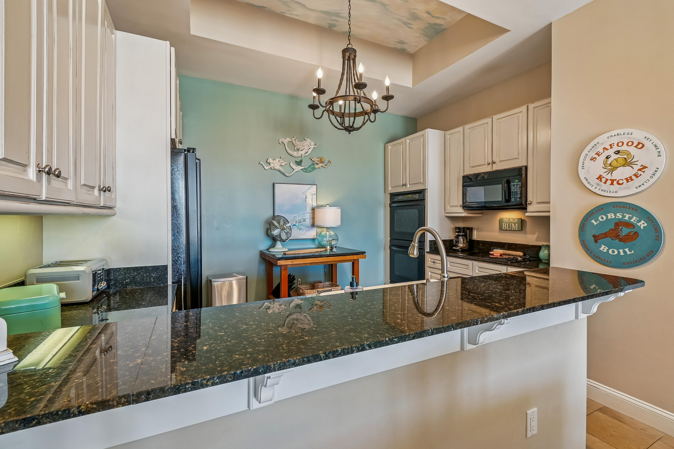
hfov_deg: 100.4
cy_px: 224
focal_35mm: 15
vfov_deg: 77.3
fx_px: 281
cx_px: 337
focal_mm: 10
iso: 100
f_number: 8
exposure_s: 1/6
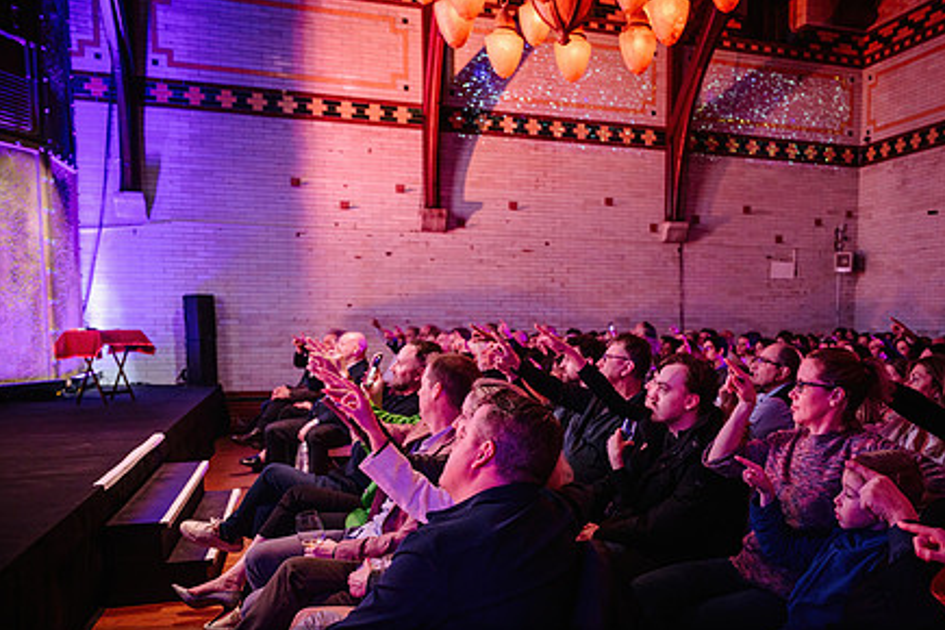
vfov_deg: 40.8
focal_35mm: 32
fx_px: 840
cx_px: 626
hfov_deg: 57.5
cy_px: 401
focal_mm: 24
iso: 1600
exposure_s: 1/60
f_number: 2.8
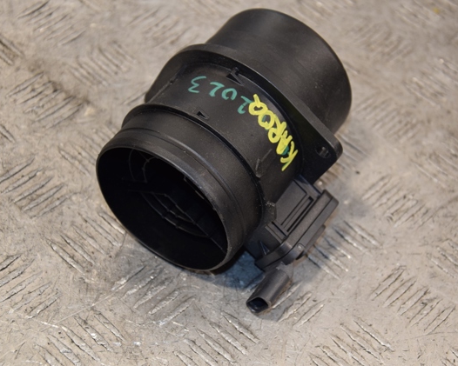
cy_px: 183
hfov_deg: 21.5
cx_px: 246
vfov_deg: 17.3
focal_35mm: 89
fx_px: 1207
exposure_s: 1/160
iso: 800
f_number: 5
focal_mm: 52
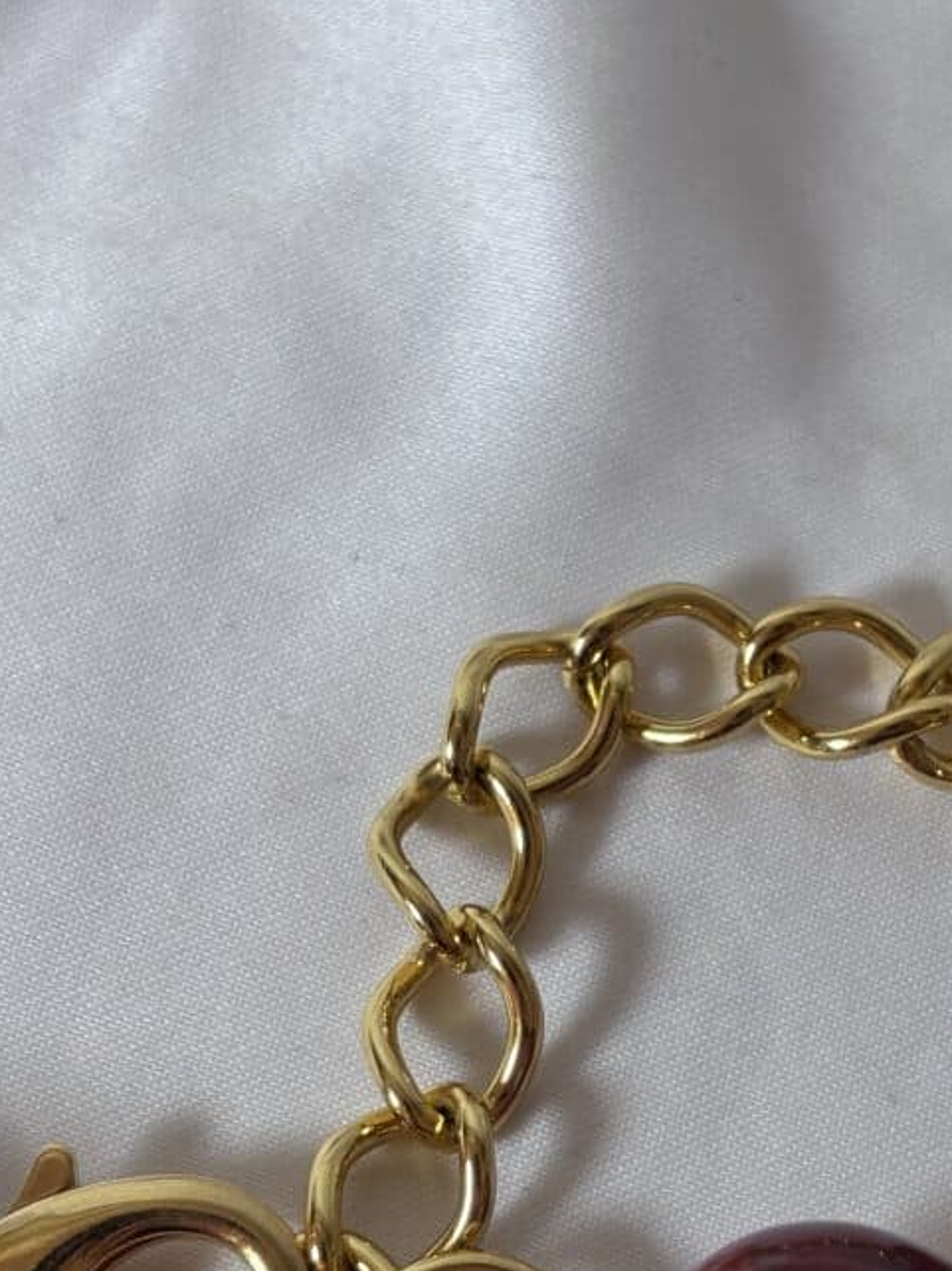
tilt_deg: -70.6
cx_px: 705
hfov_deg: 17.7
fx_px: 3046
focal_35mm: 83
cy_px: 869
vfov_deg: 23.4
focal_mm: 5.96
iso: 32
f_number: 1.6
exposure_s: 1/100
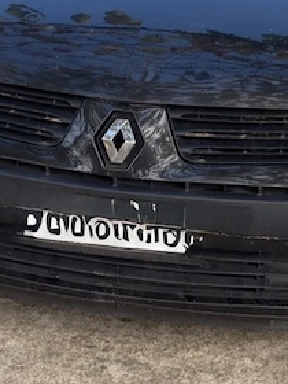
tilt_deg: -16.7
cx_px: 174
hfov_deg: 14.8
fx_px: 1109
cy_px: 118
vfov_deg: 19.6
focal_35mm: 100
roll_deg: -2.7
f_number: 1.78
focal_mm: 6.76
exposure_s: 1/651
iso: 100
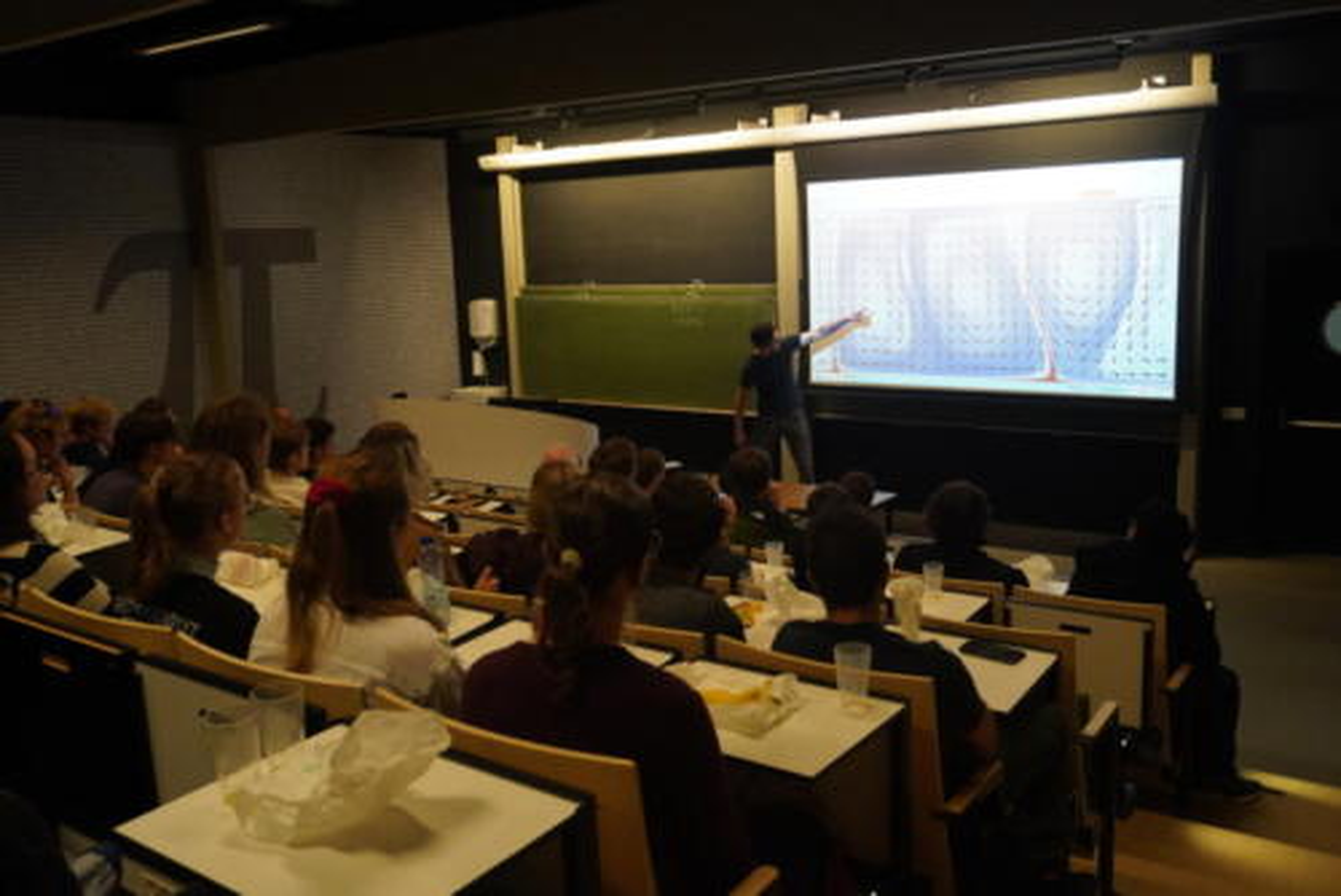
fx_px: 1174
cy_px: 448
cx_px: 670
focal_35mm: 32
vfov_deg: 41.8
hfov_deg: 59.5
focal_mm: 21
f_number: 4
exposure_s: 1/160
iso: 2000
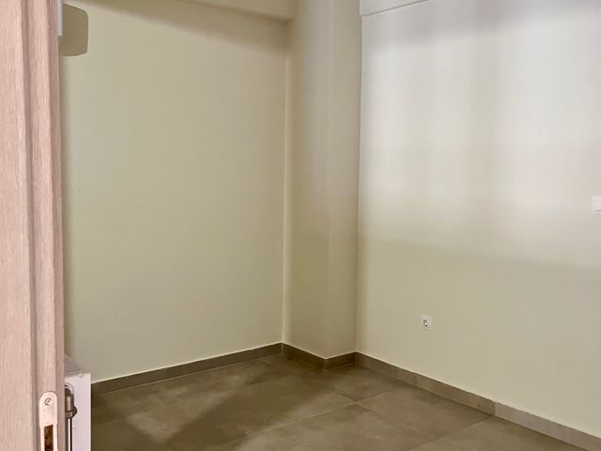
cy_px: 226
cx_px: 300
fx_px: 451
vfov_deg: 53.1
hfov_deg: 67.3
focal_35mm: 26
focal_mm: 5.1
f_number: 1.6
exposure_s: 1/33
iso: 500
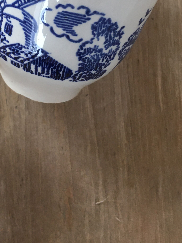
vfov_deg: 32.8
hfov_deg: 25.0
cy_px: 46
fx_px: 399
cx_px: 22
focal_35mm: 57
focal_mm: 4.15
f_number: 2.2
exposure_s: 1/33
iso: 100
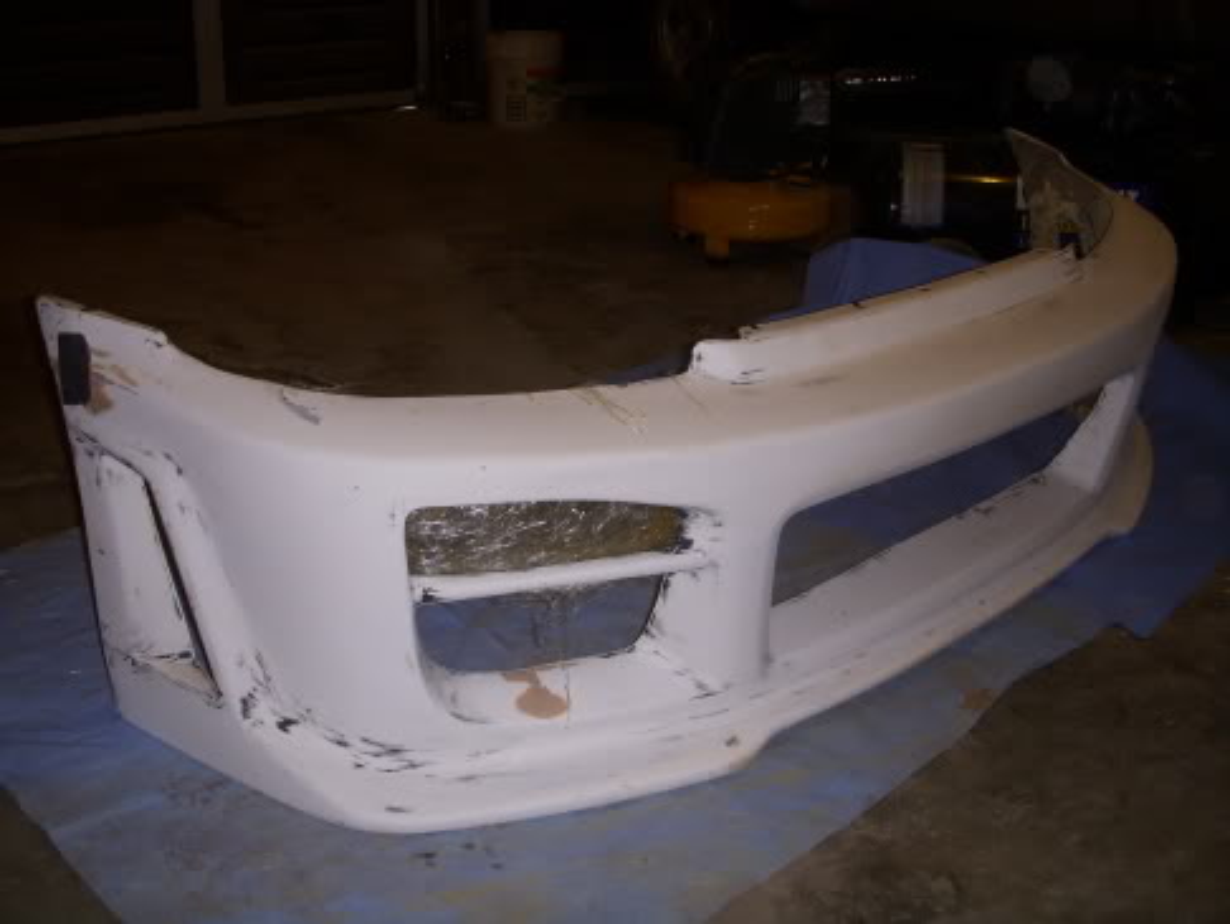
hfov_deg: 49.0
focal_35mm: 38
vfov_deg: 37.8
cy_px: 462
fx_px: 1351
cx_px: 615
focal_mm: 6.3
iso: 100
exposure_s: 1/30
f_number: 3.3
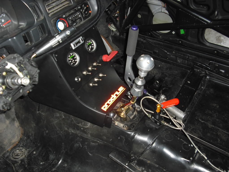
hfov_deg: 49.0
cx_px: 114
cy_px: 86
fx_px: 251
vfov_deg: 37.7
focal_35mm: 38
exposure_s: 1/60
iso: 200
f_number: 2.8
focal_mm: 6.2
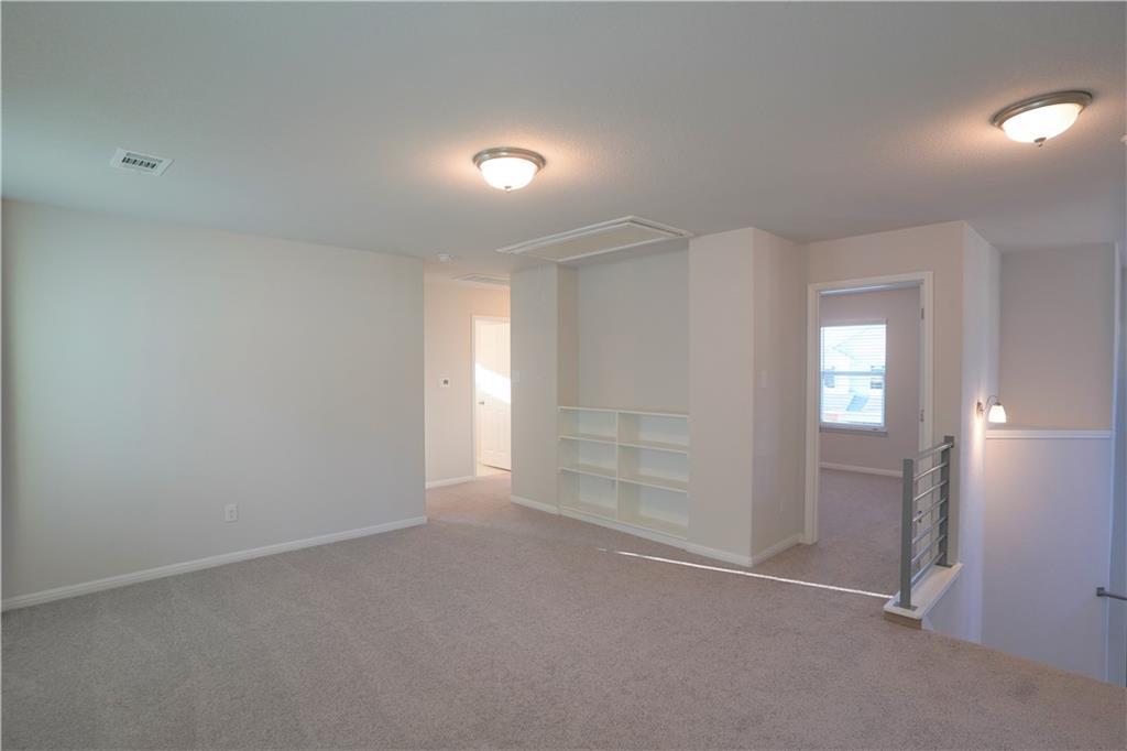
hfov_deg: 93.3
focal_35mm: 17
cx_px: 564
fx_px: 532
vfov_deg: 70.4
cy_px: 376
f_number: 4
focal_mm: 17
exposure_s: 1/160
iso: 1000
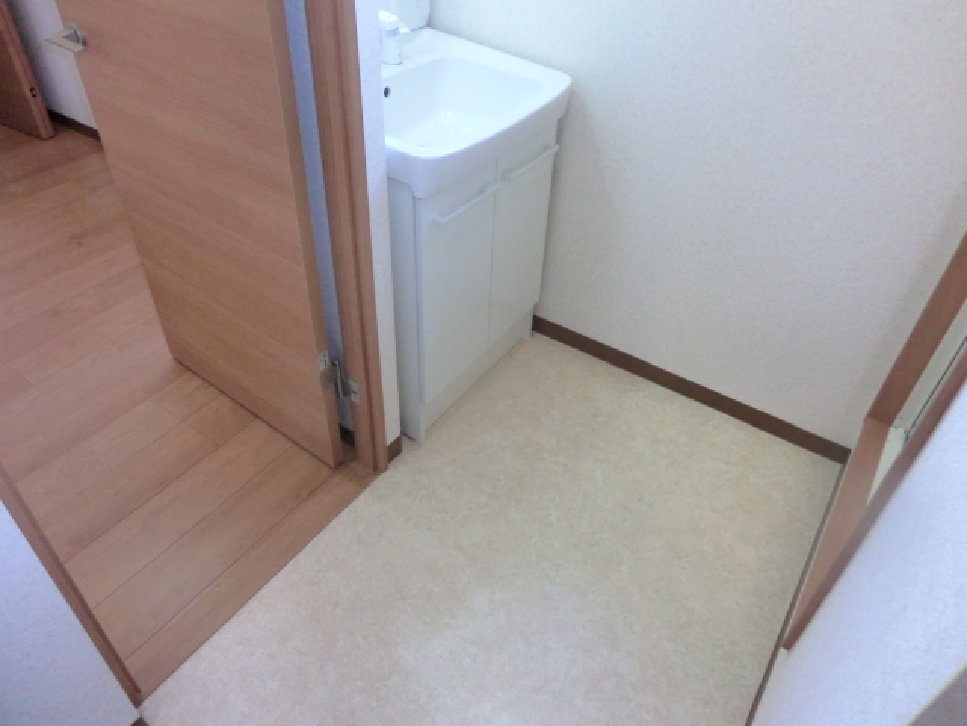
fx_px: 670
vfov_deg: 56.8
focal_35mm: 24
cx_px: 484
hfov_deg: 71.6
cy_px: 363
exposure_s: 1/60
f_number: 3.2
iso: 320
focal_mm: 4.3
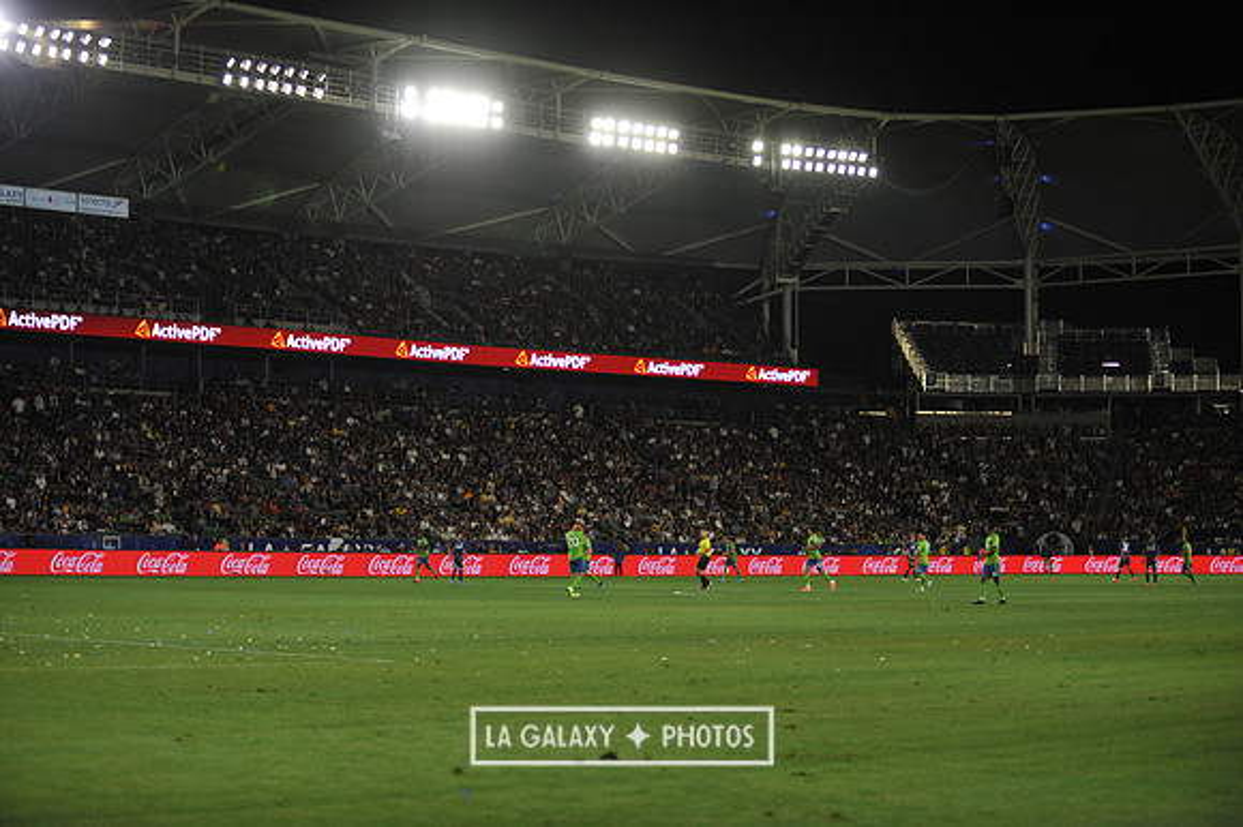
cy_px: 414
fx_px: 2415
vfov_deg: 19.4
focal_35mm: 70
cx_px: 622
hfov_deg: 28.9
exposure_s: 1/1600
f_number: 2.8
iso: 1600
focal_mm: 70
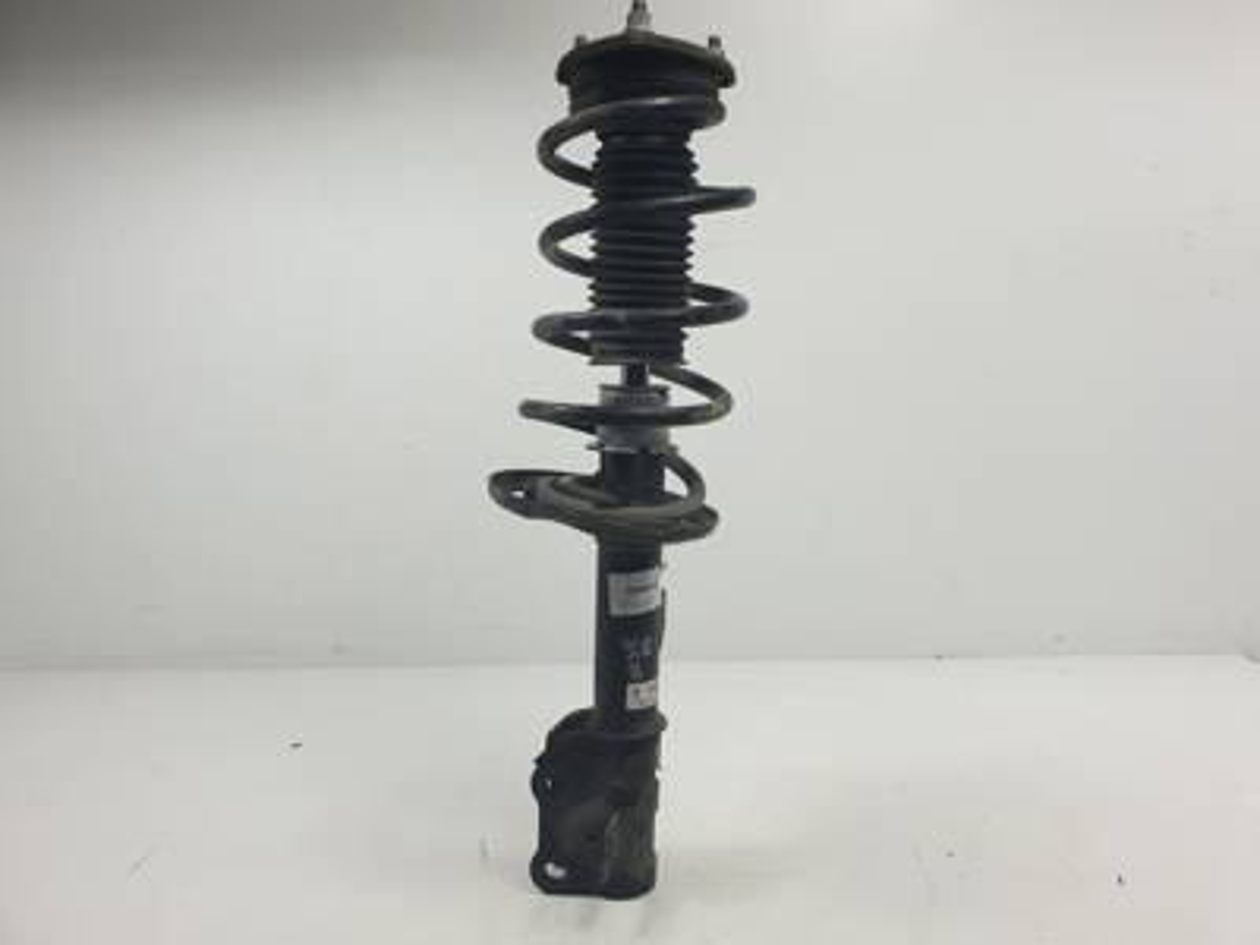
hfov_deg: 67.3
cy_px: 472
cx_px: 630
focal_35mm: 26
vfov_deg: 53.1
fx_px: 946
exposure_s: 1/268
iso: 50
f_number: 2.4
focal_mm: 4.3
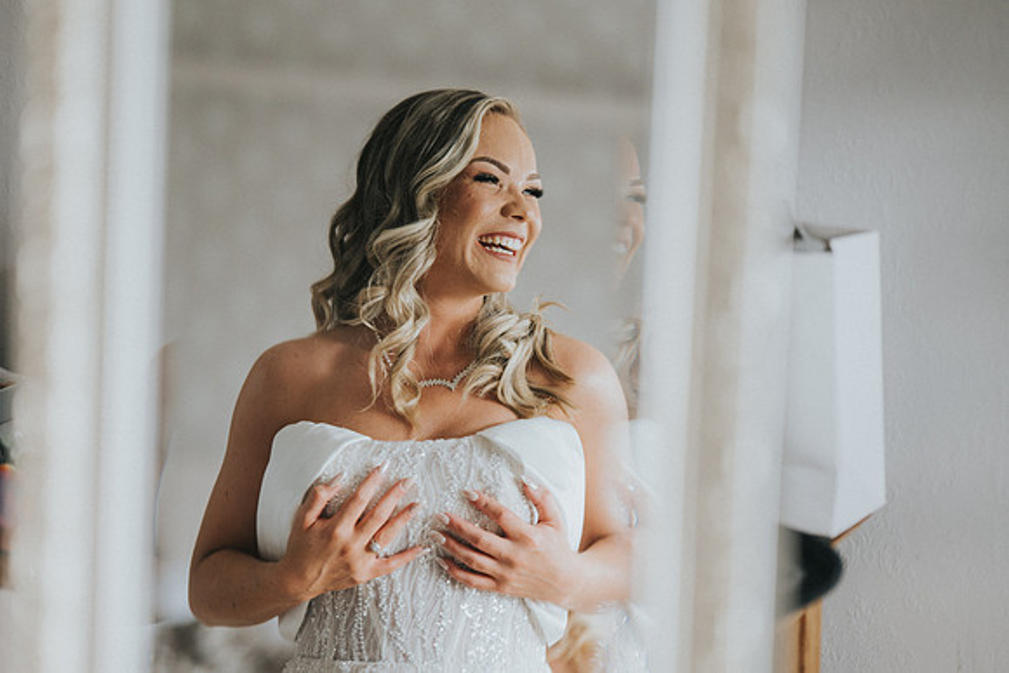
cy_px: 371
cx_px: 402
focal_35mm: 102
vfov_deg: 13.4
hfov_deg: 19.9
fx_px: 2866
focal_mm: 85
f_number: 1.2
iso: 640
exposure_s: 1/500
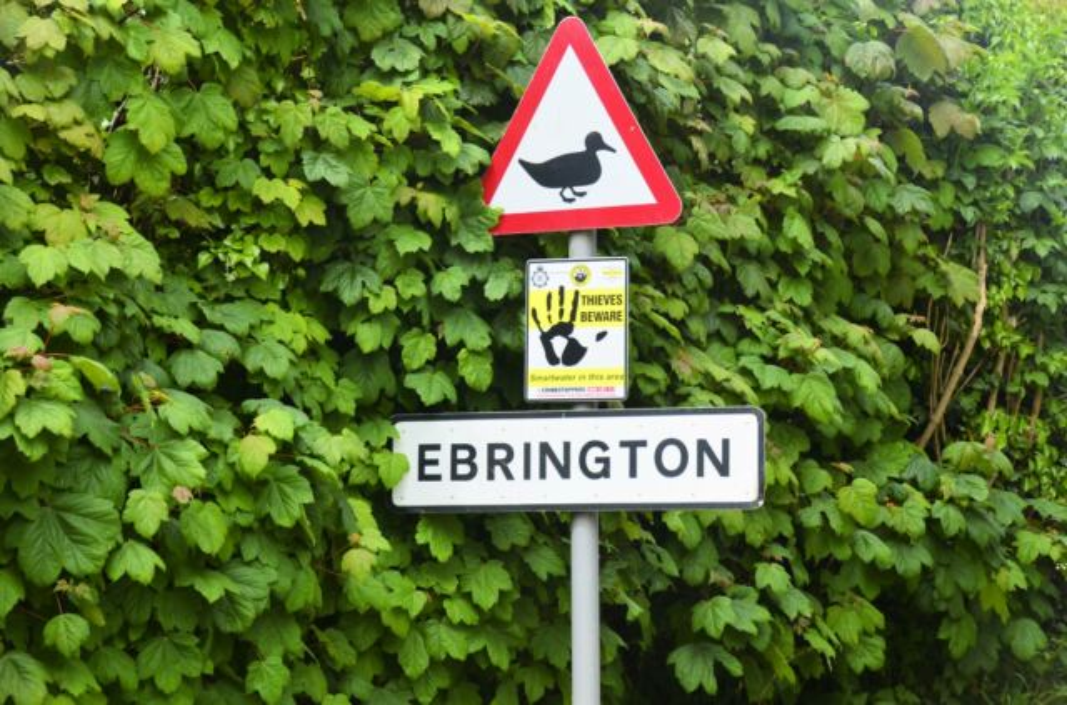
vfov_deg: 13.0
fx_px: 3104
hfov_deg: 19.5
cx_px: 534
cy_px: 352
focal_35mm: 105
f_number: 7.1
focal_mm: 70
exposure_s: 1/250
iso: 200
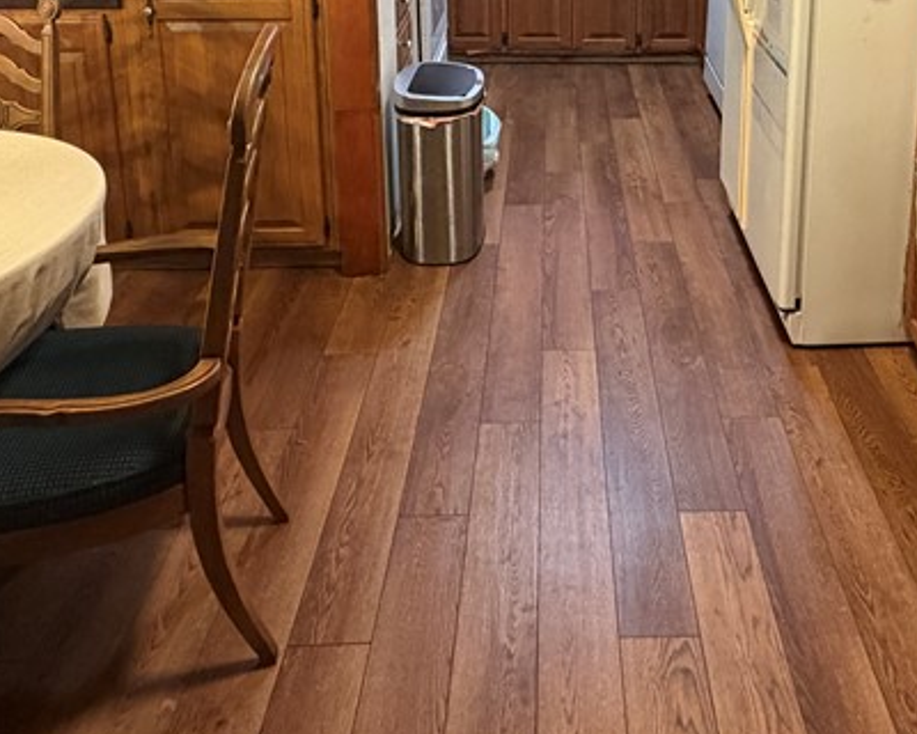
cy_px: -5
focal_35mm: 35
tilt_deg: -10.1
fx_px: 950
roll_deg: -0.7
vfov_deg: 37.6
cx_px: 610
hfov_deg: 50.6
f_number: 2.2
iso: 500
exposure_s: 1/60
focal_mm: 2.22
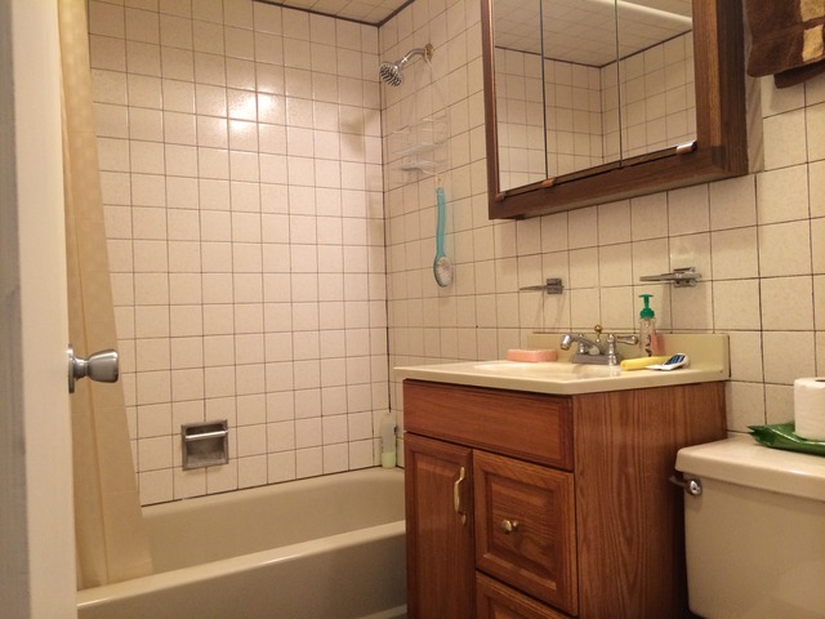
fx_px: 715
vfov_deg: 46.8
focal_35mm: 30
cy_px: 310
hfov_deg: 60.0
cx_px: 412
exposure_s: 1/30
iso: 125
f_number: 2.2
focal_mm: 4.12
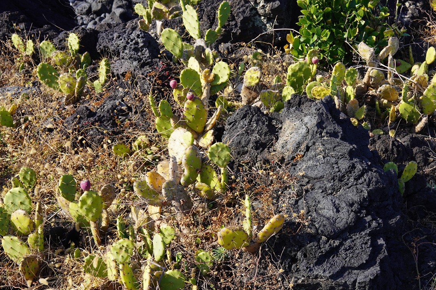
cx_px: 300
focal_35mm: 64
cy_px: 181
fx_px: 775
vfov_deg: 21.2
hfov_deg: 31.1
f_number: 9
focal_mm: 35
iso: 100
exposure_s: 1/100
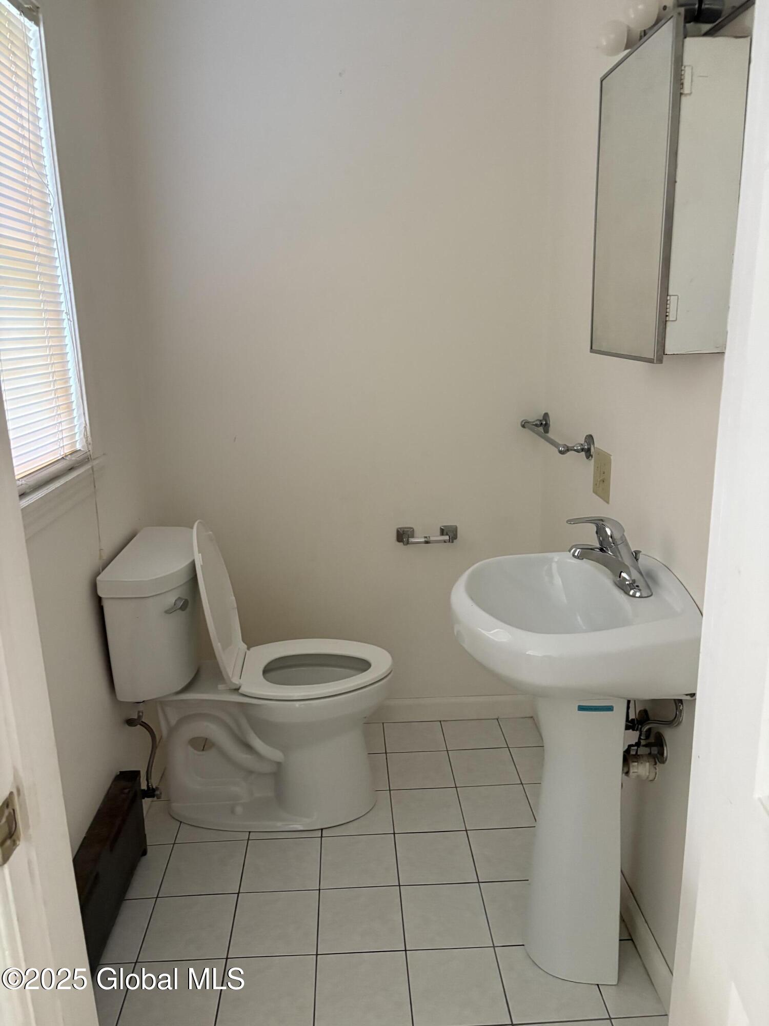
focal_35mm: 26
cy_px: 513
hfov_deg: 53.1
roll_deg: +1.5
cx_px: 384
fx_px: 770
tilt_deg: -13.8
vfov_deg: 67.3
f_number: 1.6
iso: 500
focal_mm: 5.96
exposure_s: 1/60
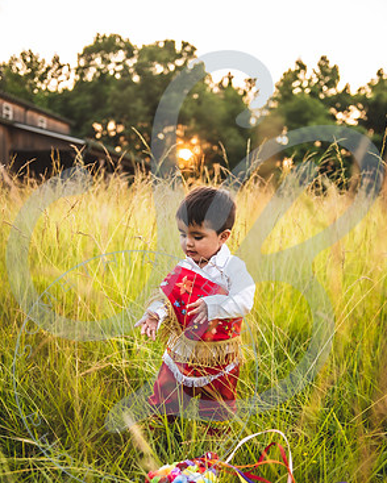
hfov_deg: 32.8
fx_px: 658
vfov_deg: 40.2
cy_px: 272
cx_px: 195
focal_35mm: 46
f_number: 2.8
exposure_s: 1/160
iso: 100
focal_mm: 40
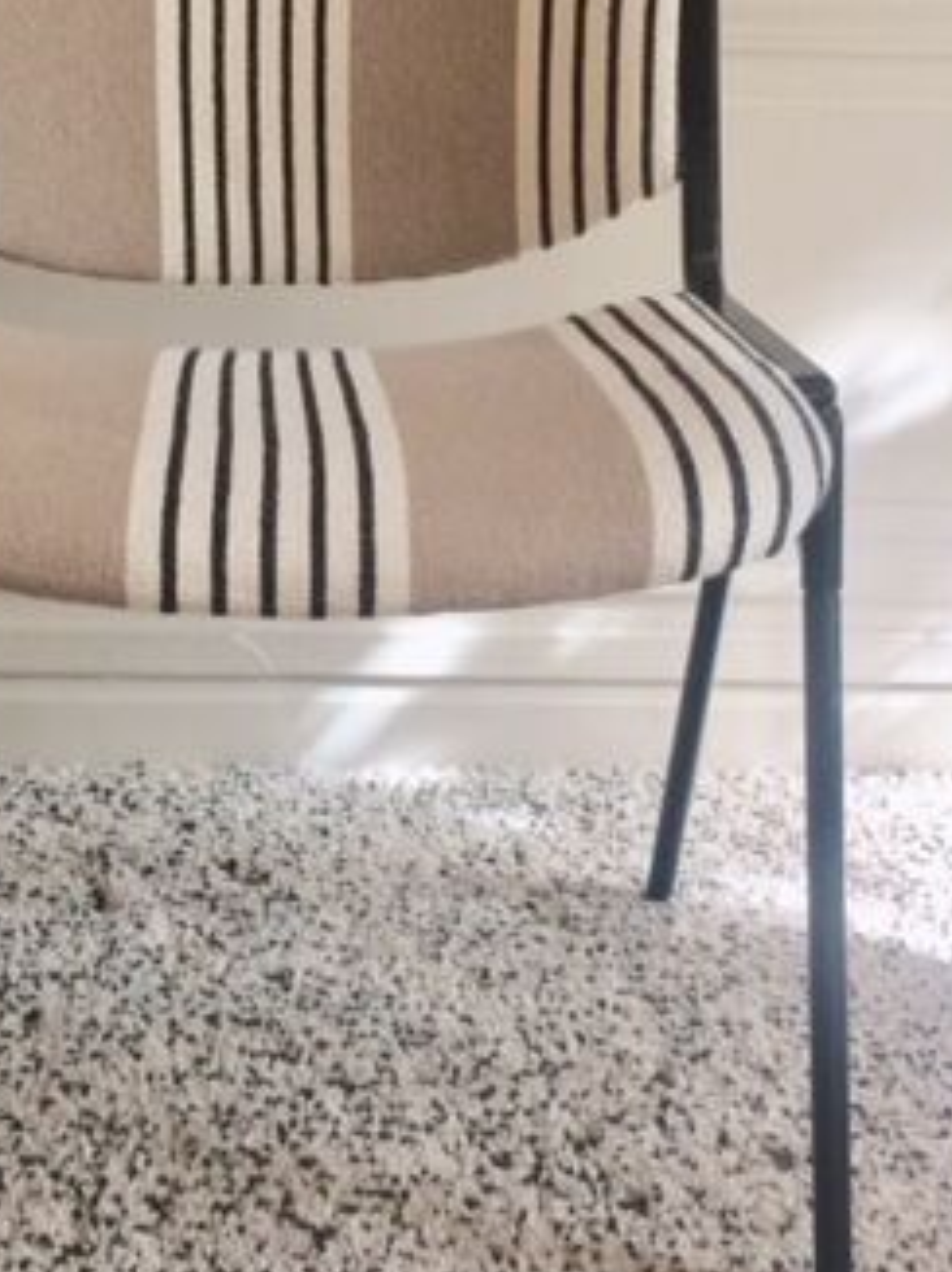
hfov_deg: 25.5
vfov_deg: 33.7
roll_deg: -0.6
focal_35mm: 57
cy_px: 496
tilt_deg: -19.5
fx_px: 2093
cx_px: 316
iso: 50
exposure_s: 1/33
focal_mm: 4.15
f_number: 2.2
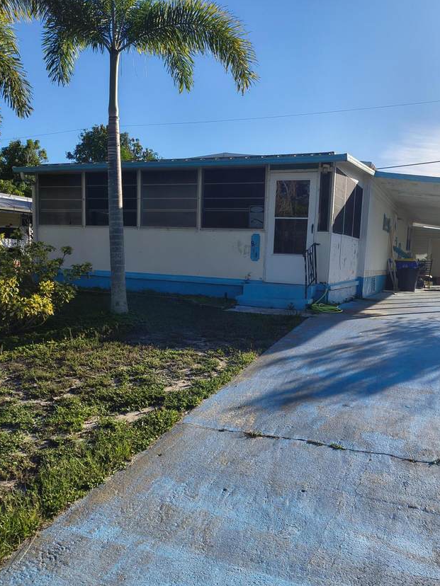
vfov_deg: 61.5
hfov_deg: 48.1
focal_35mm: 29
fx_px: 491
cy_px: 326
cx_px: 245
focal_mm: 4.68
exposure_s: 1/1099
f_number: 1.7
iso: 100
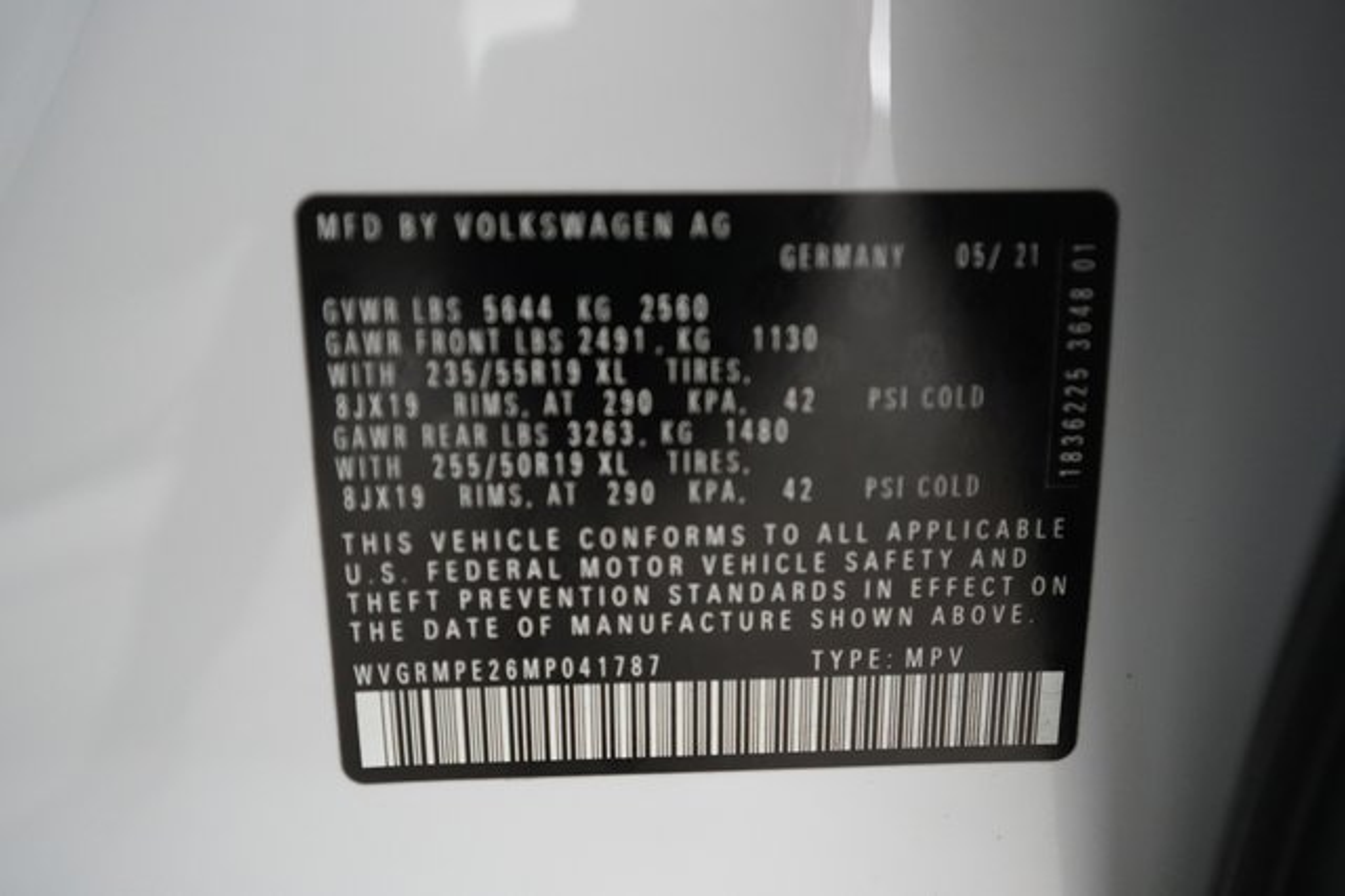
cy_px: 448
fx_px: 971
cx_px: 672
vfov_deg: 49.5
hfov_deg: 69.4
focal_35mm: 26
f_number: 4.5
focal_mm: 26
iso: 8000
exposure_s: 1/100
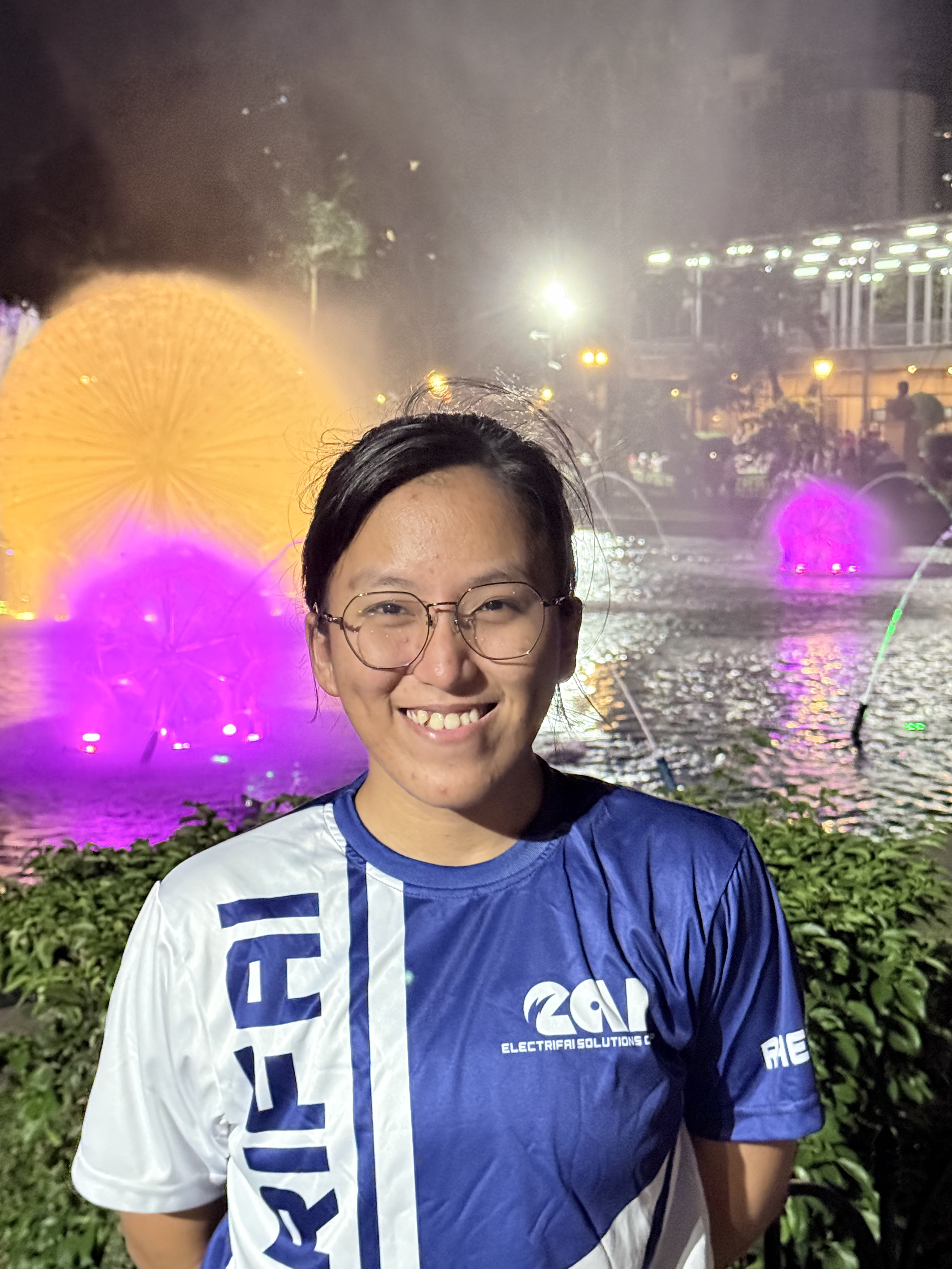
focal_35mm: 58
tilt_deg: -4.5
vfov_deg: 33.2
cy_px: 637
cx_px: 486
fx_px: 2127
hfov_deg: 25.2
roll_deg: -0.1
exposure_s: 1/30
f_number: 1.78
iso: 800
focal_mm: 6.76
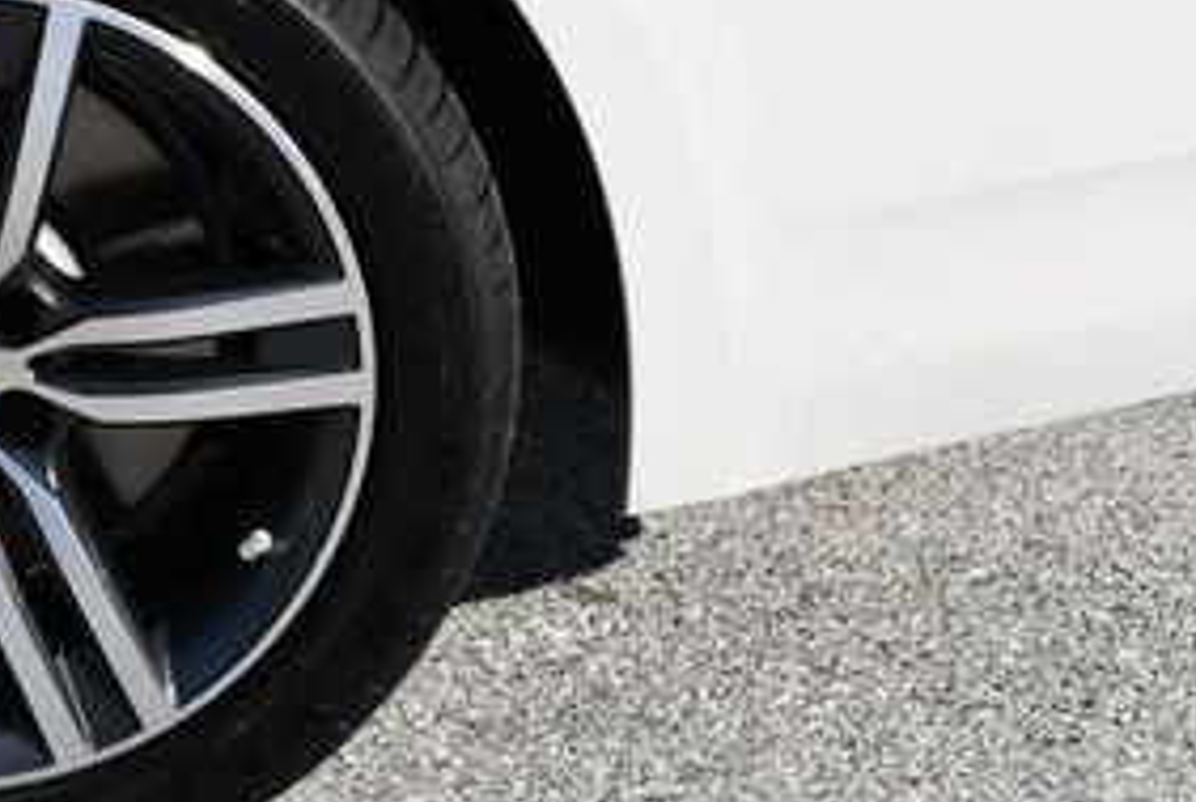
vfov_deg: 9.5
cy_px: 255
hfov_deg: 13.8
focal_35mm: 145
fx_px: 4825
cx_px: -136
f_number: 8
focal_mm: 32
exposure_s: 1/250
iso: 100
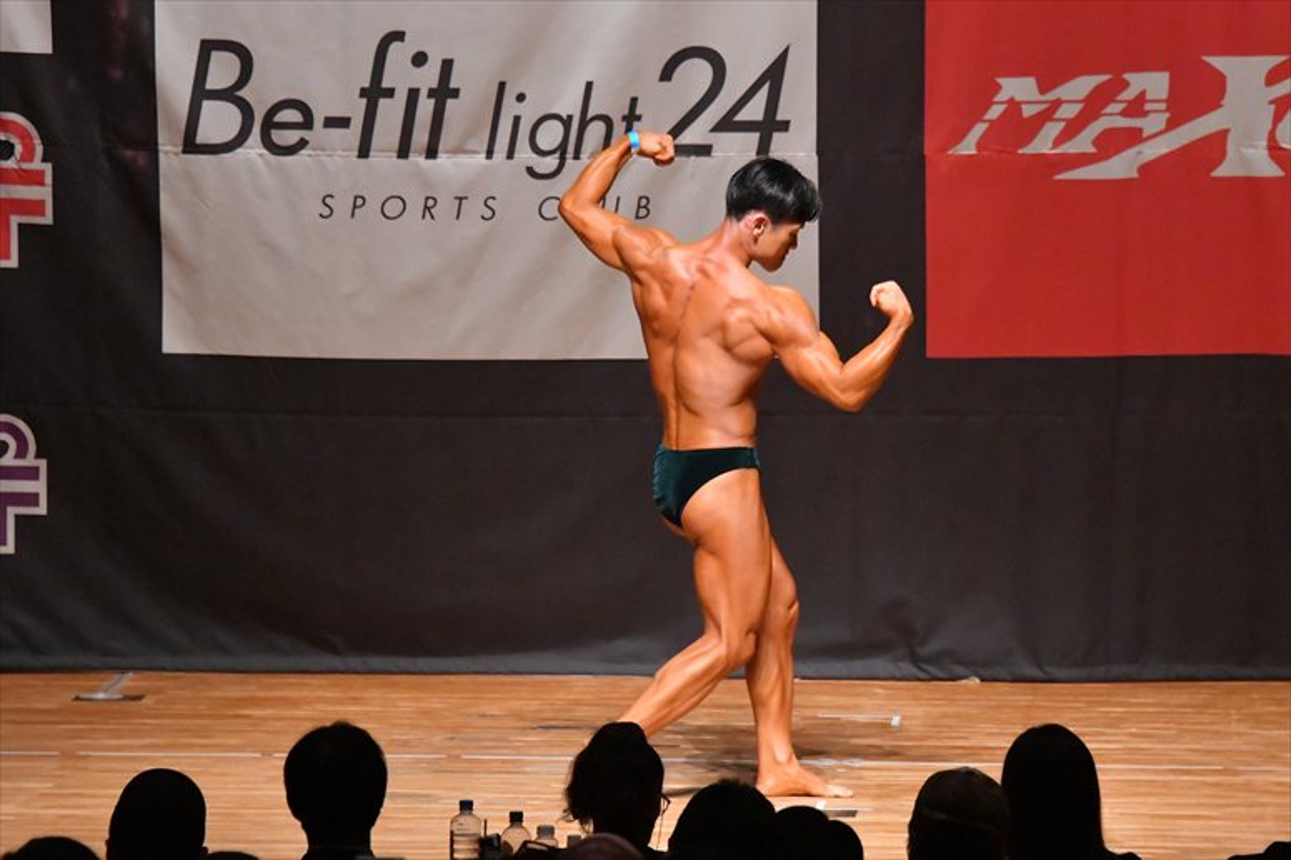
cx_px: 646
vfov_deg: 5.7
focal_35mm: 240
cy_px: 430
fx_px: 8603
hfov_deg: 8.6
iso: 12800
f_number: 5.6
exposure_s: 1/400
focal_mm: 160
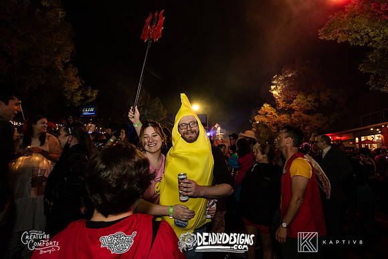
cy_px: 130
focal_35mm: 15
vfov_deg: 77.4
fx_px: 162
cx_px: 194
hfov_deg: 100.4
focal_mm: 14
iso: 2000
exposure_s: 1/80
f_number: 3.5
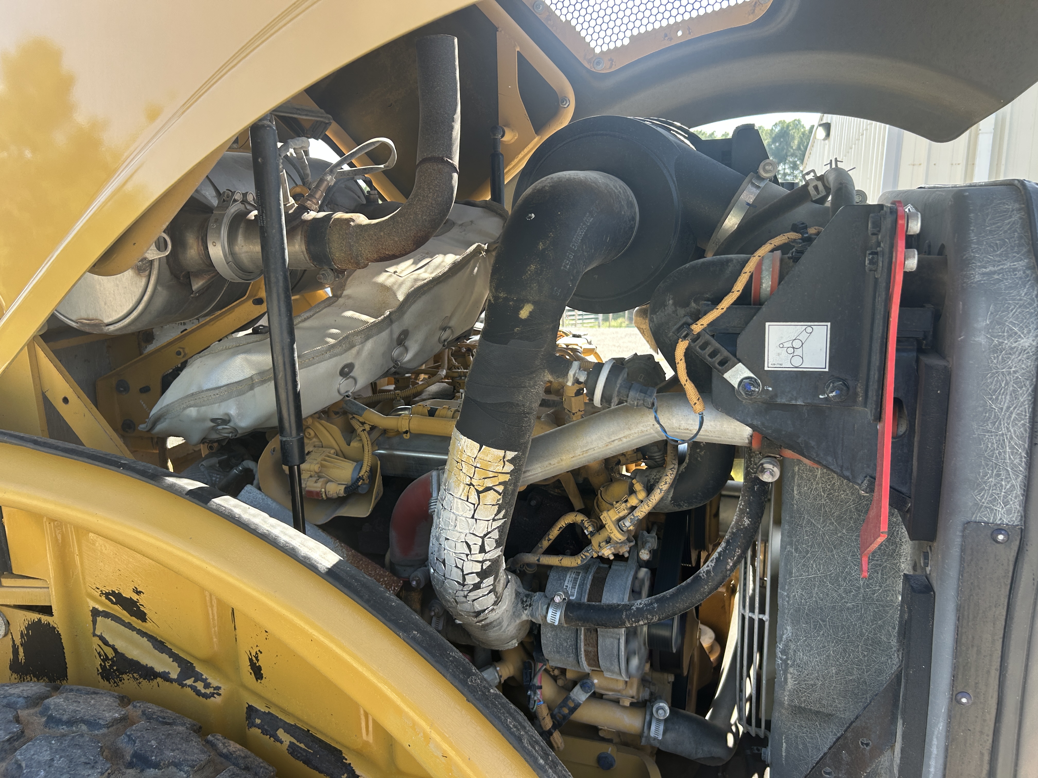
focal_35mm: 26
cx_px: 519
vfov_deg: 53.1
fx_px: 780
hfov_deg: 67.3
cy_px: 389
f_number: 1.5
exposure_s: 1/247
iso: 40
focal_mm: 5.7
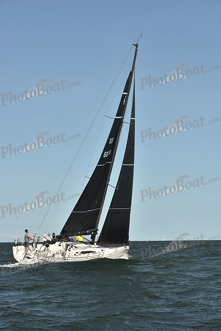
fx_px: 644
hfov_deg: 19.5
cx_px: 110
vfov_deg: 28.8
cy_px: 166
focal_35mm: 70
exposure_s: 1/800
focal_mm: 70
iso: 250
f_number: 10
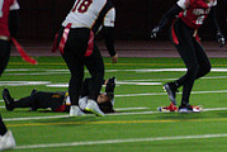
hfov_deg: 3.2
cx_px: 263
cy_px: 78
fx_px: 4086
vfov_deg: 2.1
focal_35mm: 647
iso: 9000
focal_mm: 200
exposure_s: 1/2500
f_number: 2.8
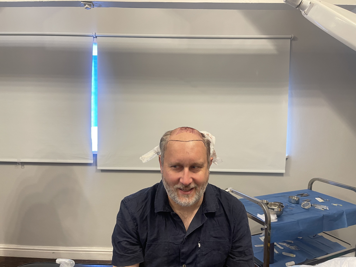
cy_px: 134
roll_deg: -1.3
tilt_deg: -7.6
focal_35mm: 25
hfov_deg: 69.4
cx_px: 178
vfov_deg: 54.9
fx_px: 257
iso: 160
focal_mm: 5.1
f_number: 1.6
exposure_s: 1/60
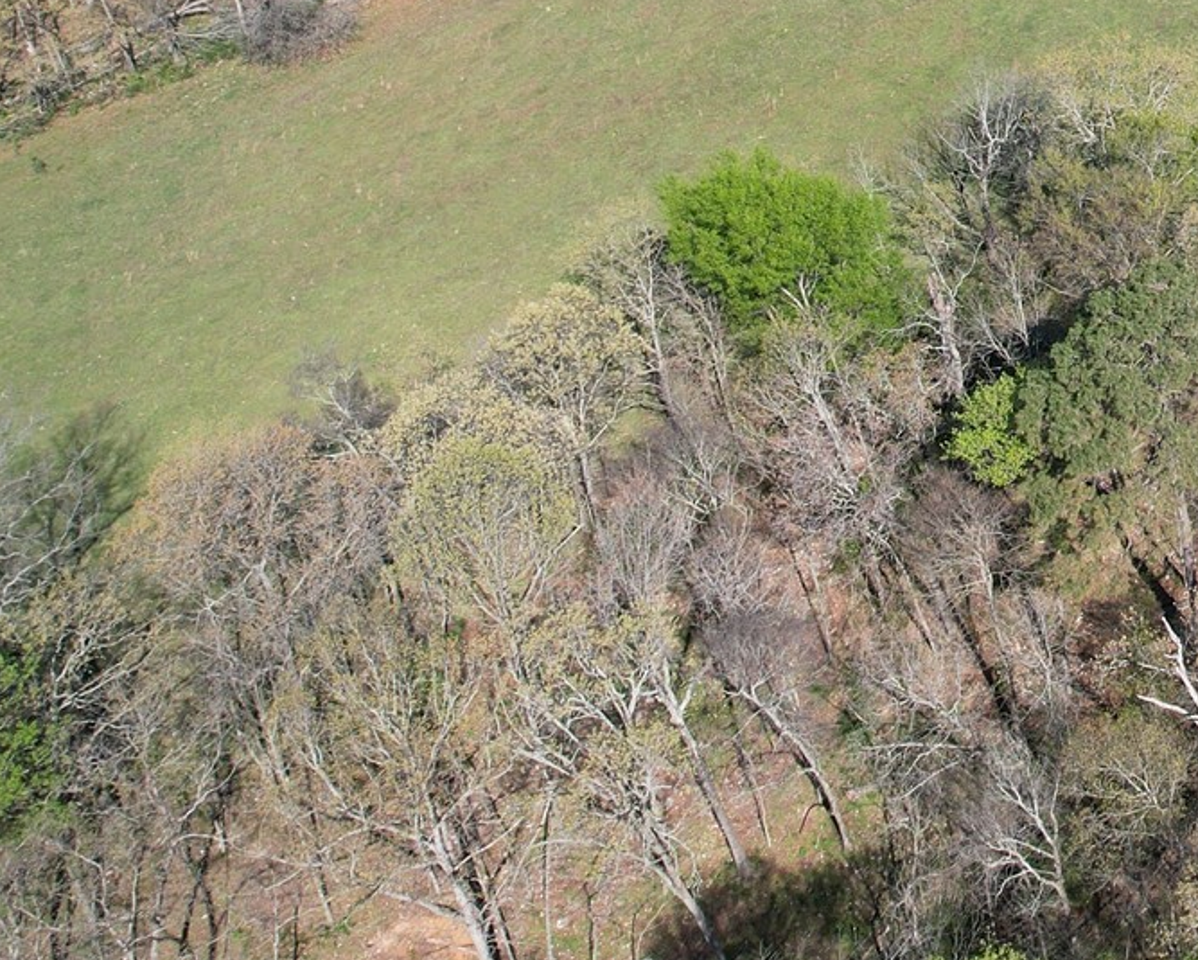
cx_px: 1410
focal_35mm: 63
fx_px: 2234
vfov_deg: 23.0
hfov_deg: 26.8
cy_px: -64
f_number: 2.8
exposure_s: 1/1250
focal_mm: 8.38
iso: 100
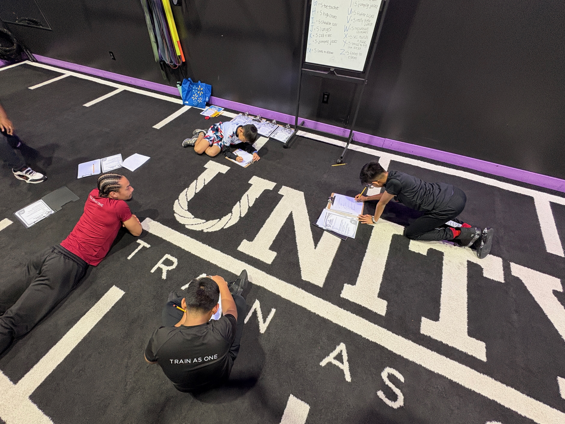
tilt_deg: -49.9
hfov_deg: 98.1
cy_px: 222
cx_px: 269
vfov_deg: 81.7
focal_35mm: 15
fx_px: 245
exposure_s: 1/60
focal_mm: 2.22
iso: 250
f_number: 2.2
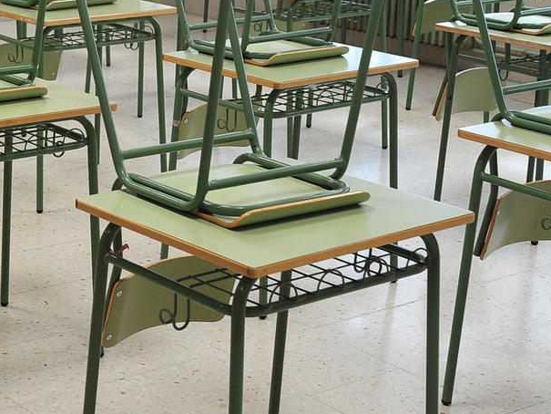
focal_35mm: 89
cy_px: 88
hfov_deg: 21.0
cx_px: -37
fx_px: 1417
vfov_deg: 16.5
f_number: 5.6
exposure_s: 1/100
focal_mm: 35
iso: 1000
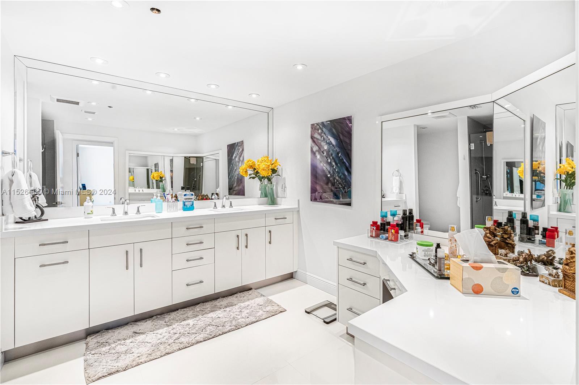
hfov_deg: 96.8
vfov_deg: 73.7
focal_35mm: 16
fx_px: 257
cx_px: 290
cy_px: 192
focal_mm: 16
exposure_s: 1/25
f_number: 9
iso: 1000
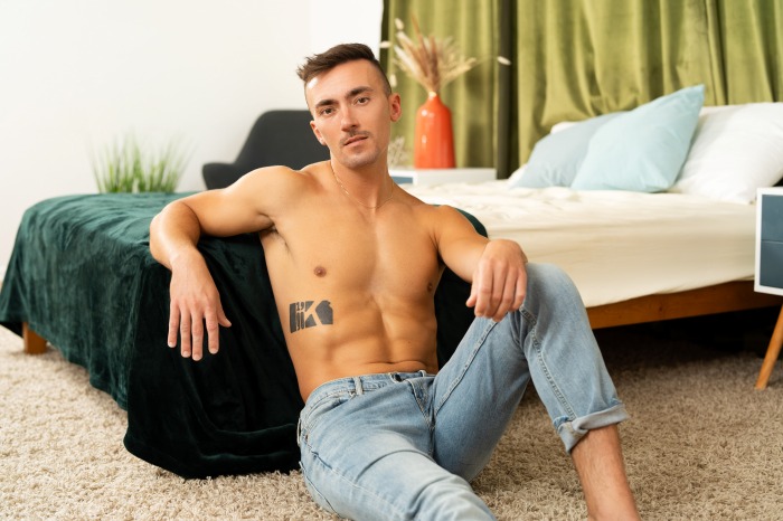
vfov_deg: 27.0
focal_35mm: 50
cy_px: 260
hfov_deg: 39.6
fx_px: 1087
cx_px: 392
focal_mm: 50
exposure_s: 1/125
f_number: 2.5
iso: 800
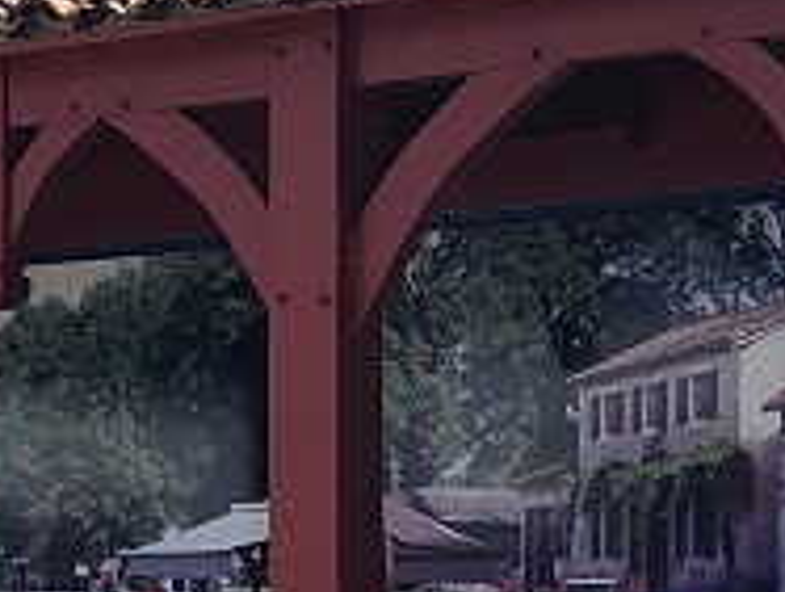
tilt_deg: +1.6
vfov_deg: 9.7
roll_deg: -1.4
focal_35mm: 153
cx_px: -441
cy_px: 479
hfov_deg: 12.2
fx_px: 3476
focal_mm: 3.99
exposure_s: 1/1333
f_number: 1.8
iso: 20
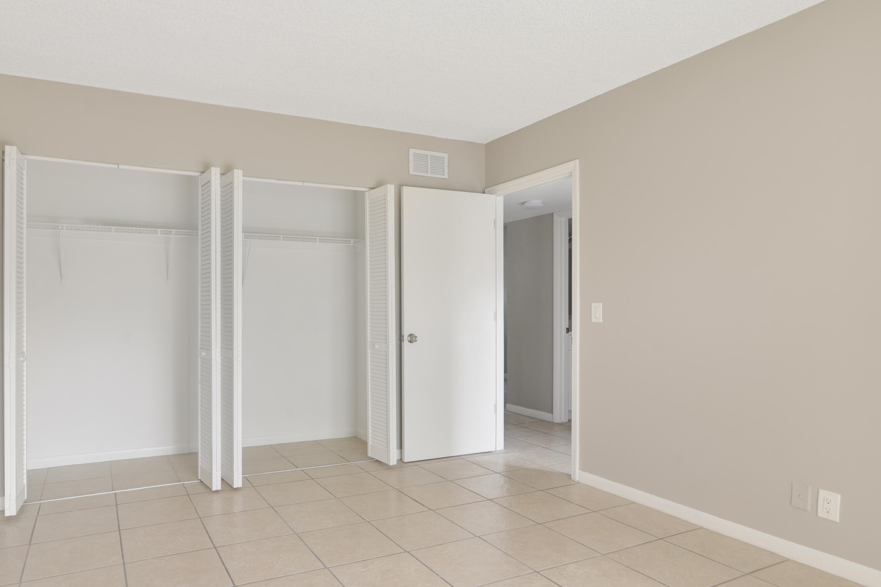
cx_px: 341
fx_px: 514
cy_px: 280
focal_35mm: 21
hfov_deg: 80.0
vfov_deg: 59.5
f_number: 8
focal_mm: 16
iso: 200
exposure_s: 1/15
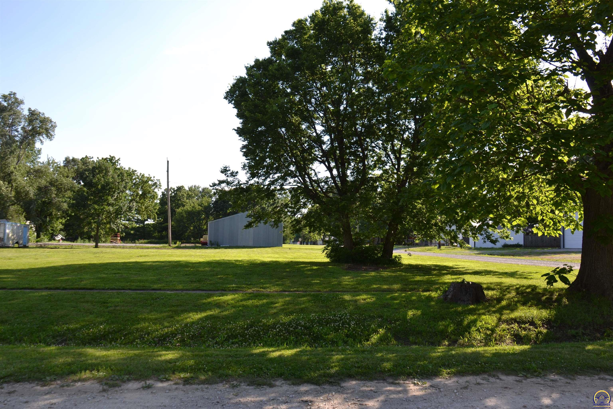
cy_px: 204
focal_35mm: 30
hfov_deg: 61.9
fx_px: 511
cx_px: 306
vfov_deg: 43.6
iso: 100
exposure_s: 1/200
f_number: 6.3
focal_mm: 20
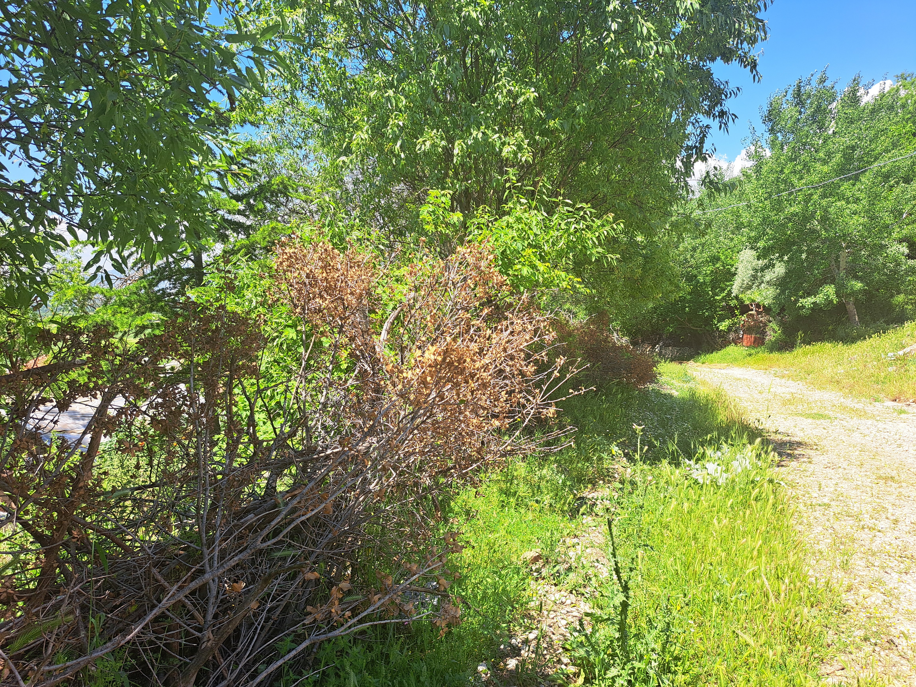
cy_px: 344
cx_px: 458
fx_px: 635
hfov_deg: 71.6
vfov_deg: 56.8
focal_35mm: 24
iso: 50
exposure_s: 1/891
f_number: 1.8
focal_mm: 5.23
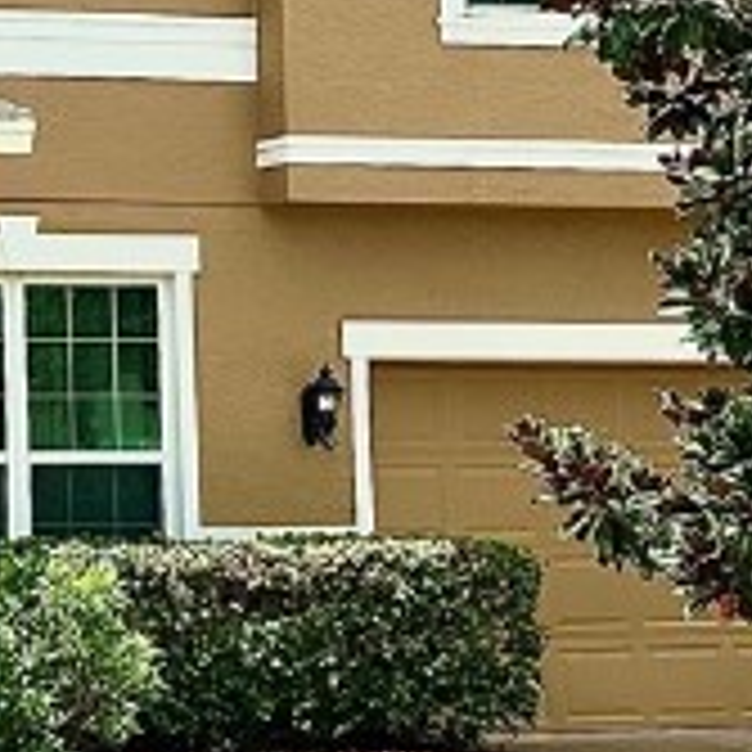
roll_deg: +2.0
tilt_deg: +4.4
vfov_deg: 13.4
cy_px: 248
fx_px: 3195
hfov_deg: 12.5
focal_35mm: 130
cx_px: -509
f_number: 1.78
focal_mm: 6.86
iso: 80
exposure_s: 1/5263
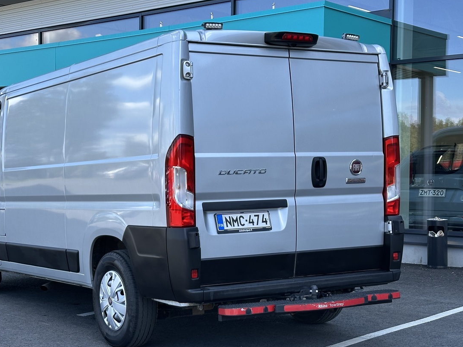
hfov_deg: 30.2
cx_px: 180
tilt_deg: -1.1
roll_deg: -0.2
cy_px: 195
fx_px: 856
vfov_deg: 22.9
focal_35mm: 64
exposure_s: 1/668
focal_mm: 6.86
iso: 64
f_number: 1.78
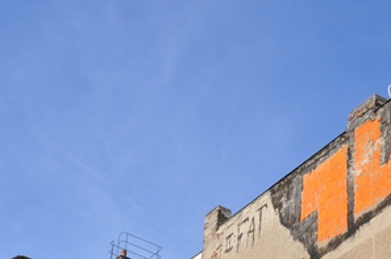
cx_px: 194
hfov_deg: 19.7
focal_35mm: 104
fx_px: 1128
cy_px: 279
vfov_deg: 12.9
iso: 200
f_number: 13
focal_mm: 26
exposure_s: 1/160
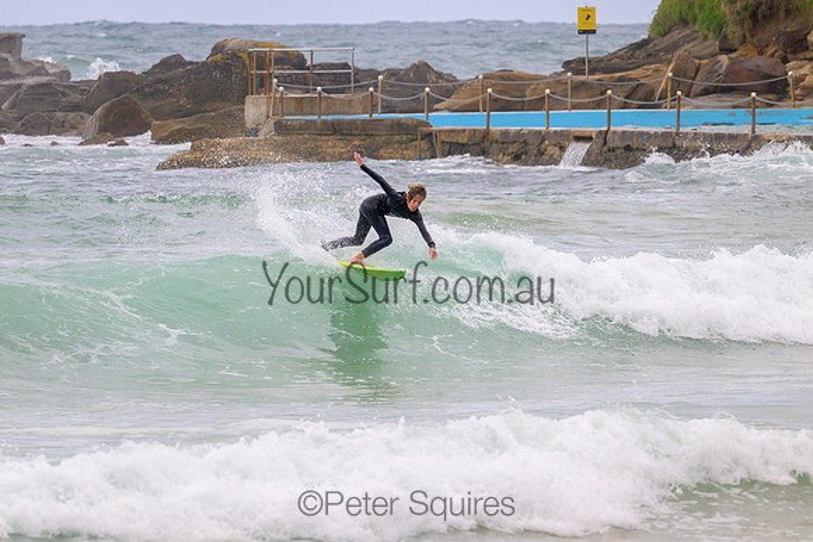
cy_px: 255
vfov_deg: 3.2
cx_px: 383
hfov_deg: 4.8
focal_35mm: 427
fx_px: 9635
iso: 1000
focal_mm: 400
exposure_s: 1/1250
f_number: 11
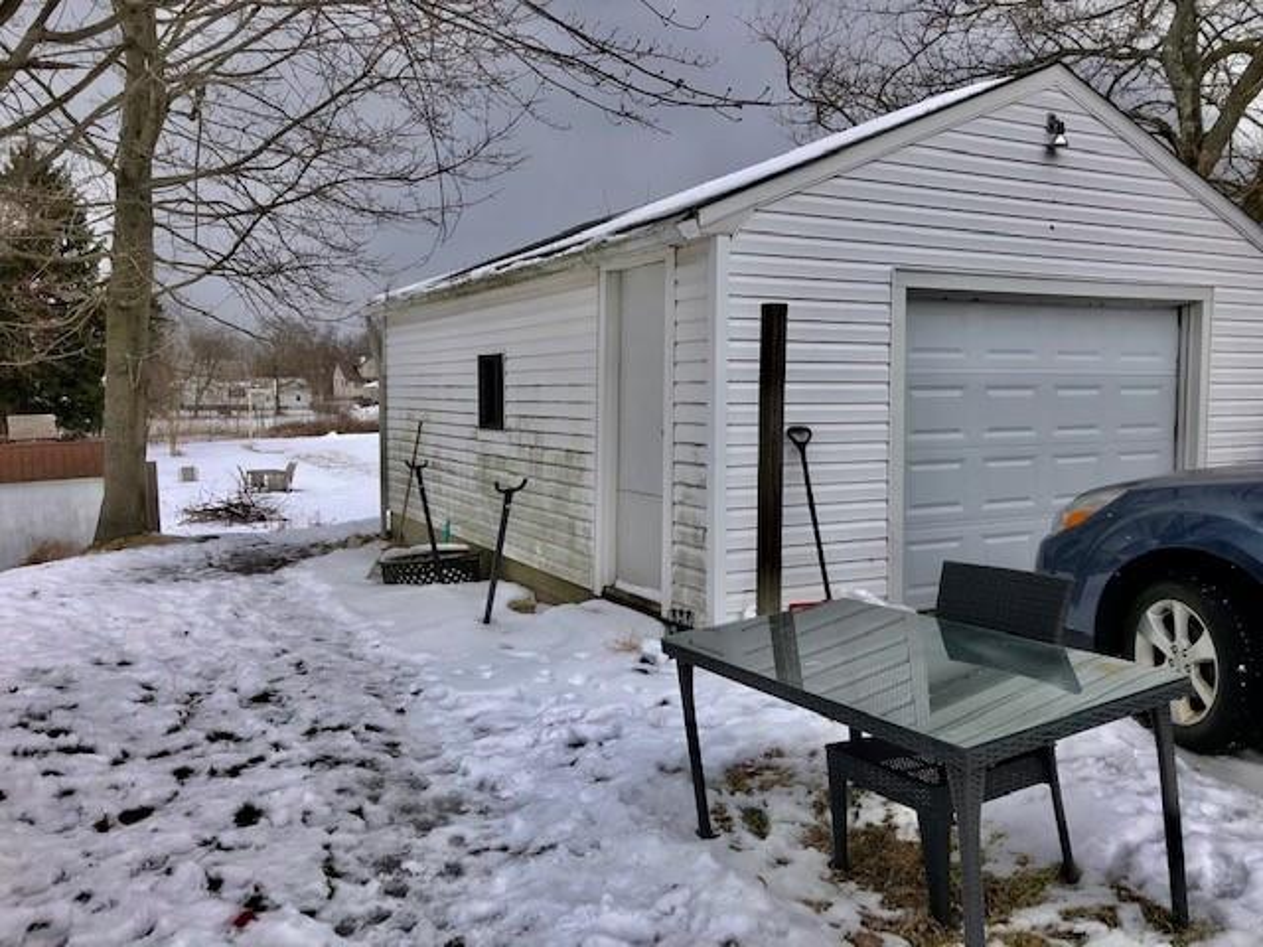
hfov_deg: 63.4
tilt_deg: -2.7
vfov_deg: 49.7
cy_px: 474
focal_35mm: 28
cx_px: 632
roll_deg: -0.1
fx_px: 1022
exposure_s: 1/1263
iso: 20
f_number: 1.8
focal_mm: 3.99
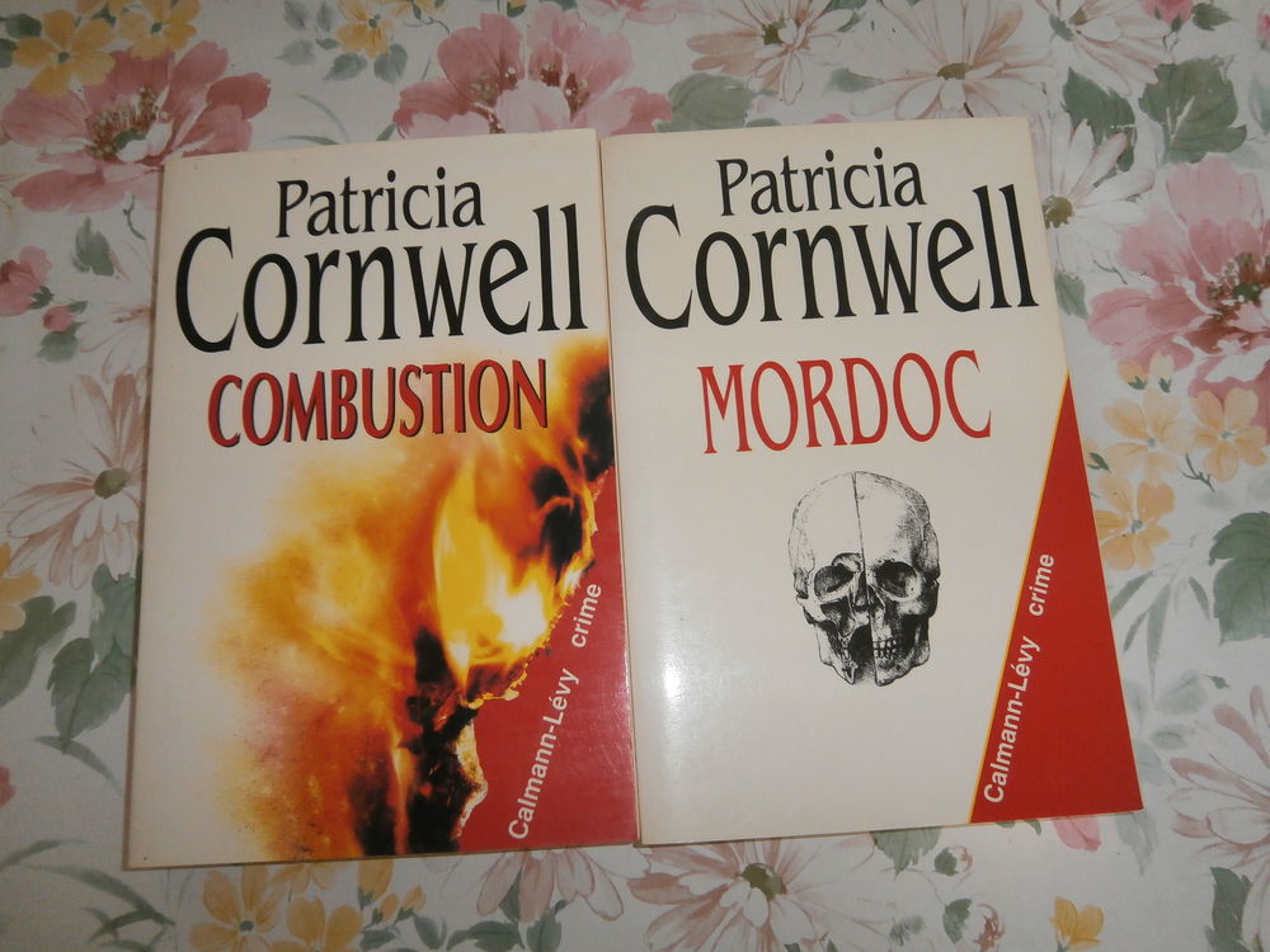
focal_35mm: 26
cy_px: 476
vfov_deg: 53.1
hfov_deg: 67.3
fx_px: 954
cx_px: 635
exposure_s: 1/30
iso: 200
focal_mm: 4.7
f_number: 2.8
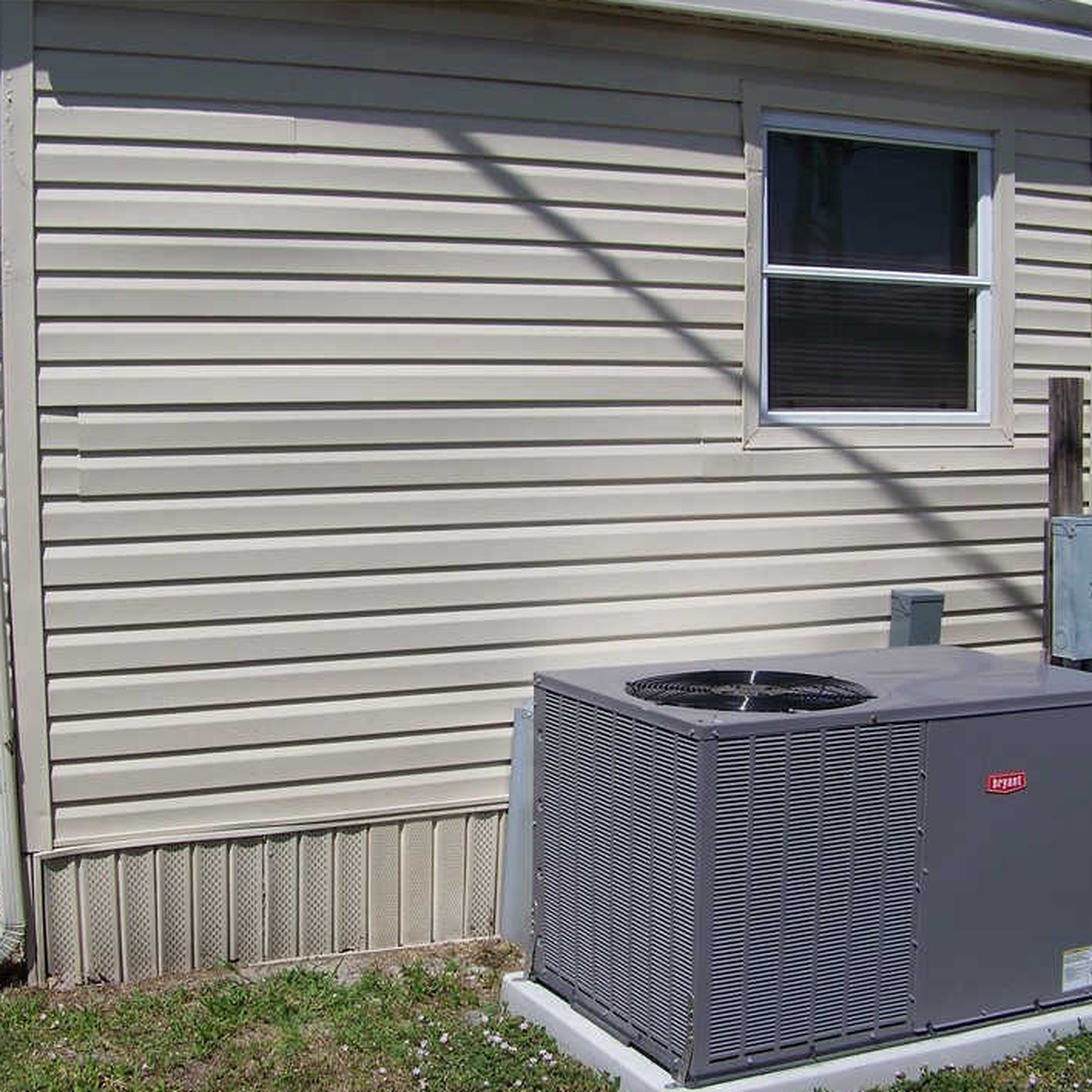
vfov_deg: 36.8
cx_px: 509
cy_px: 585
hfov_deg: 36.8
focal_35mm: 46
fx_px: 1642
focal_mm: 5.85
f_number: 4
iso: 64
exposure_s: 1/1000
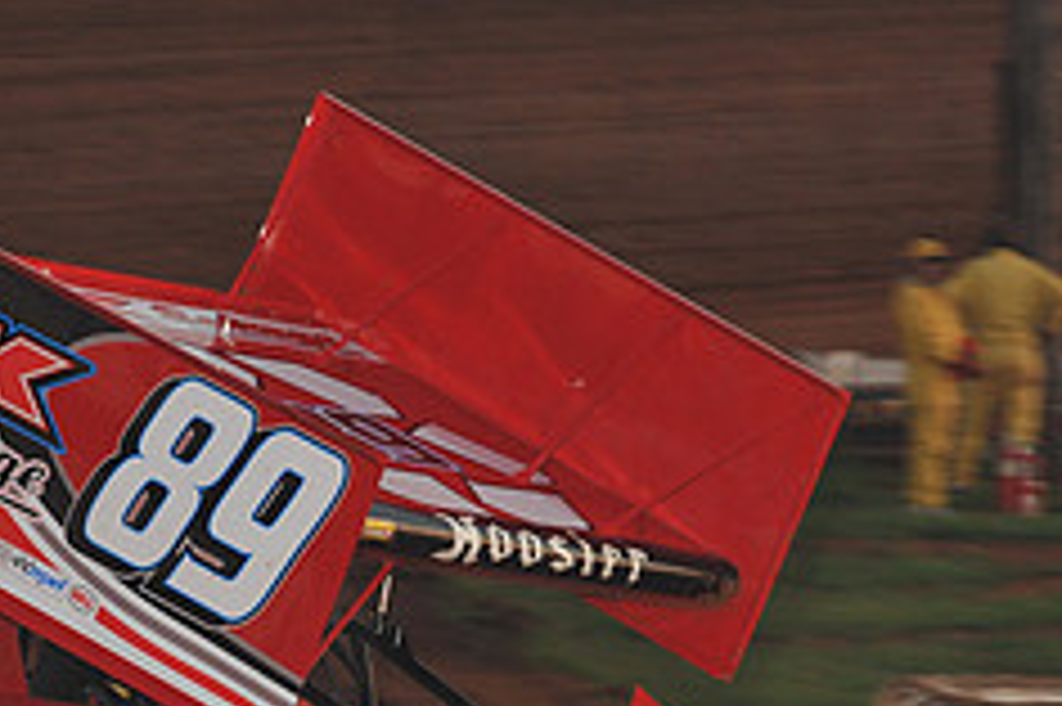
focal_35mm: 381
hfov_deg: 5.4
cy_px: 724
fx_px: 11231
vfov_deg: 3.6
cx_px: 423
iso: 800
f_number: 7.1
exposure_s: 1/320
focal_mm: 155
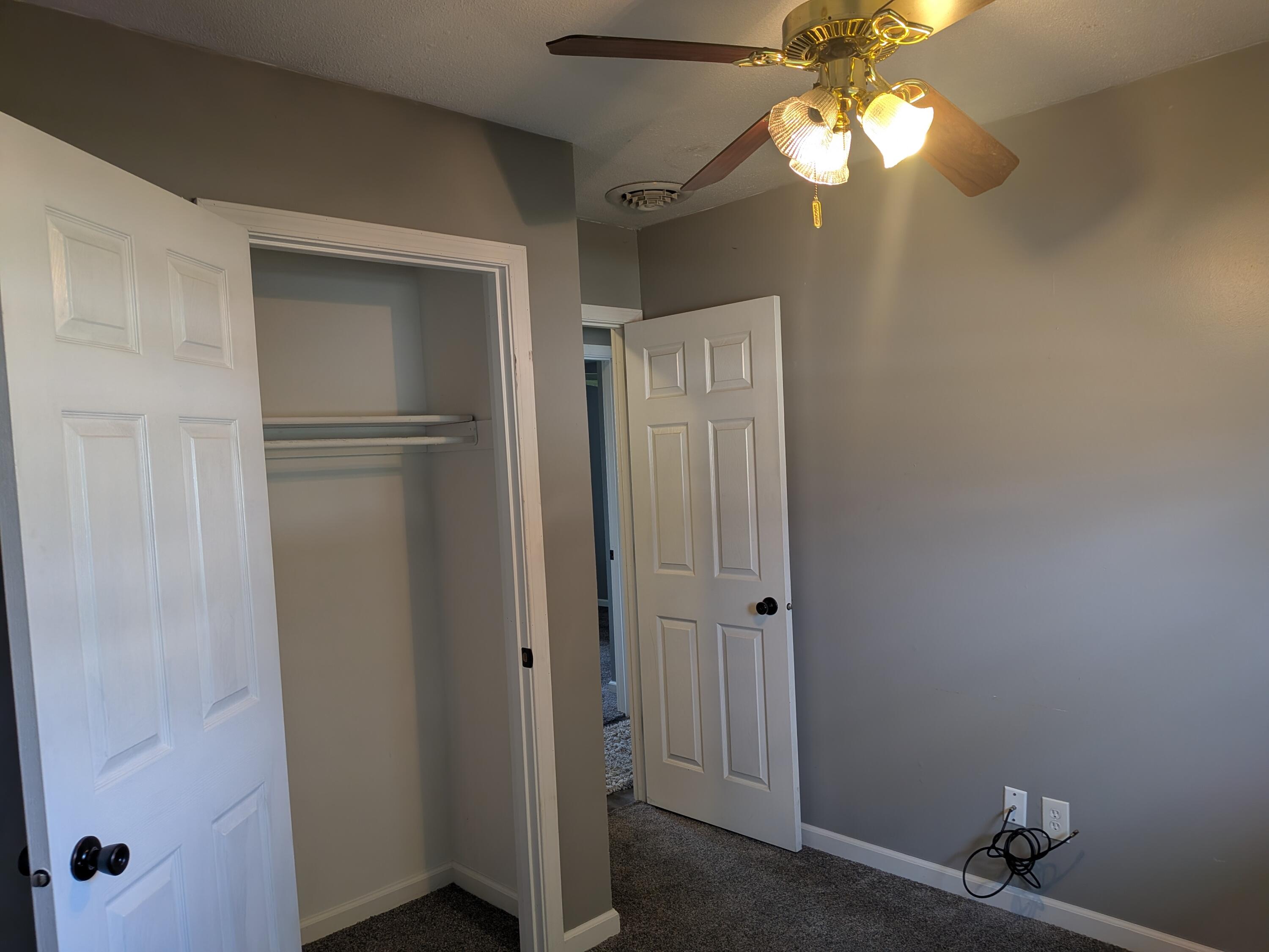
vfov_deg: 56.8
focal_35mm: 24
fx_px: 880
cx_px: 634
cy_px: 476
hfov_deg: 71.6
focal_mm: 4.53
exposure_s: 1/24
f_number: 1.7
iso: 29
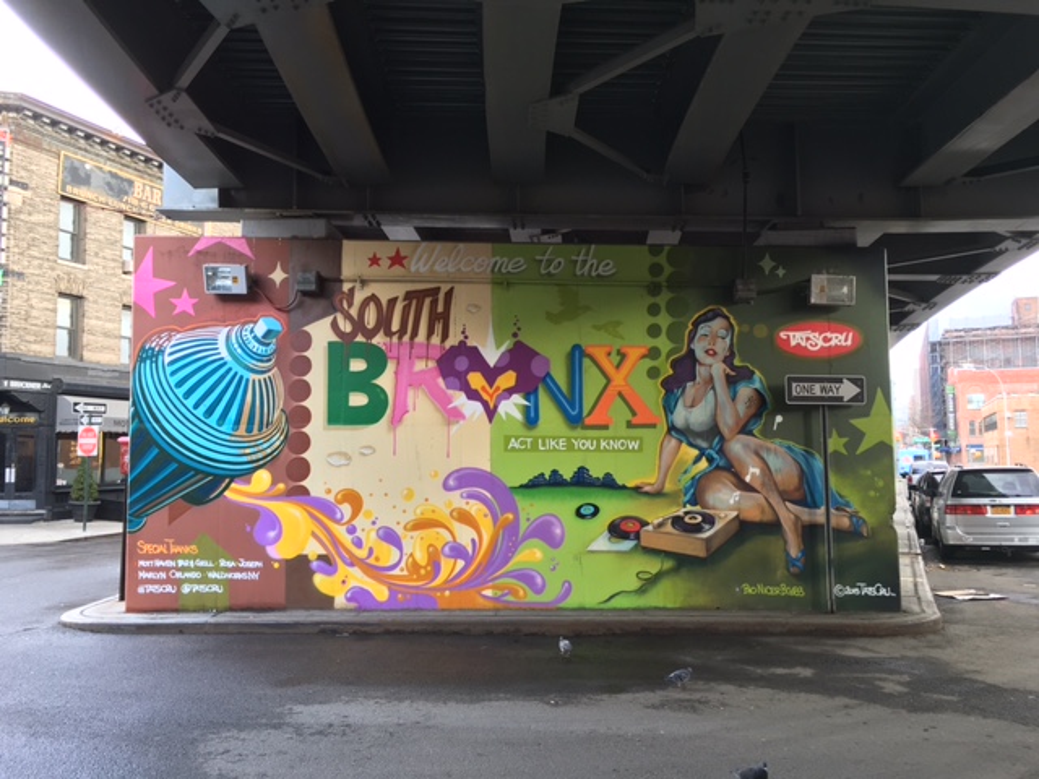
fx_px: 870
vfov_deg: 48.2
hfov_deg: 61.7
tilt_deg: +4.6
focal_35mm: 29
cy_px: 390
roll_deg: +0.1
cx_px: 520
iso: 25
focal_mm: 4.15
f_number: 2.2
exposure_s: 1/40
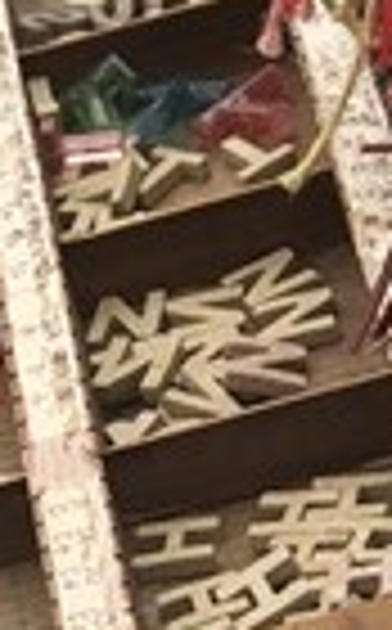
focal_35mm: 346
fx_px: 5939
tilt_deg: -33.1
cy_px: 608
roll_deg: -4.9
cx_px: 45
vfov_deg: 6.1
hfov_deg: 3.8
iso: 25
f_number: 2.8
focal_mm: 6.6
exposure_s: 1/120
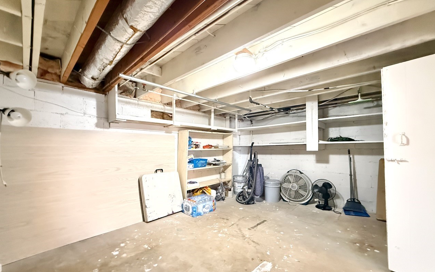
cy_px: 147
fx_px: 178
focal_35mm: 15
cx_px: 218
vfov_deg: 74.6
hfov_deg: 101.5
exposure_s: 1/30
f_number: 2.2
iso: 1250
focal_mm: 2.22
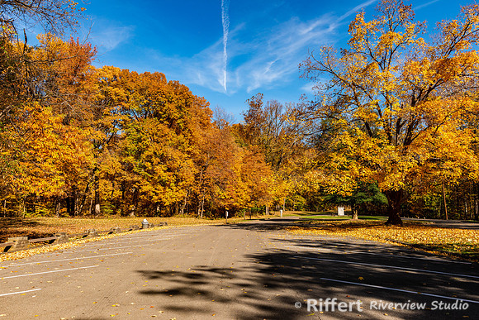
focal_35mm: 28
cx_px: 240
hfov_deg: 65.5
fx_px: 373
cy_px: 160
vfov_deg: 46.4
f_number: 9
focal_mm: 28
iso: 200
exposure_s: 1/320
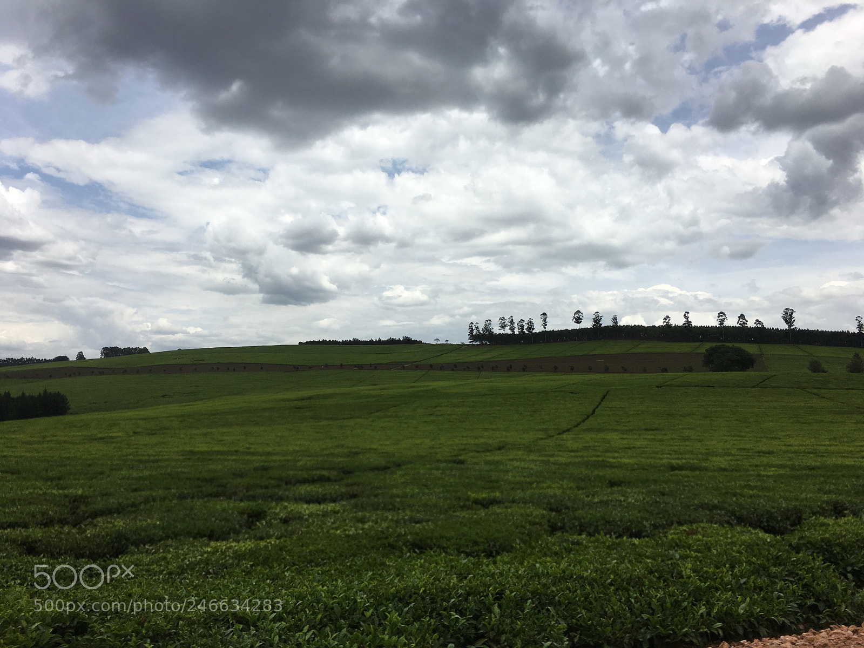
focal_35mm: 29
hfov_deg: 61.7
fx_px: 724
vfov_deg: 48.2
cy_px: 324
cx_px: 432
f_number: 2.2
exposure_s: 1/2198
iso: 25
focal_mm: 4.15
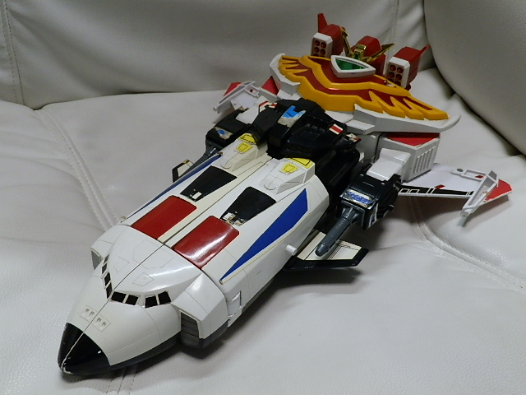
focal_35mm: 34
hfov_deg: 54.0
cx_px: 263
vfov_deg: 41.8
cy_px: 198
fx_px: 517
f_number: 3.5
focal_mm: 6.17
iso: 200
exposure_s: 1/25
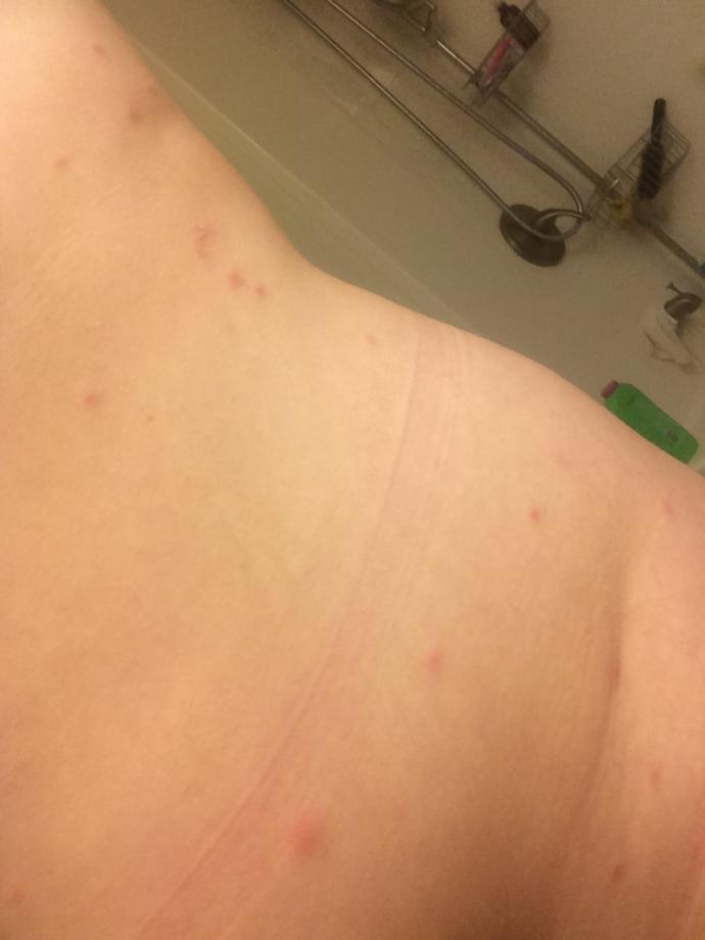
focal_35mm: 31
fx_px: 842
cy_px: 470
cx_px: 352
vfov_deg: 58.4
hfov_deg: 45.4
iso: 100
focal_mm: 2.15
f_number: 2.4
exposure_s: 1/30
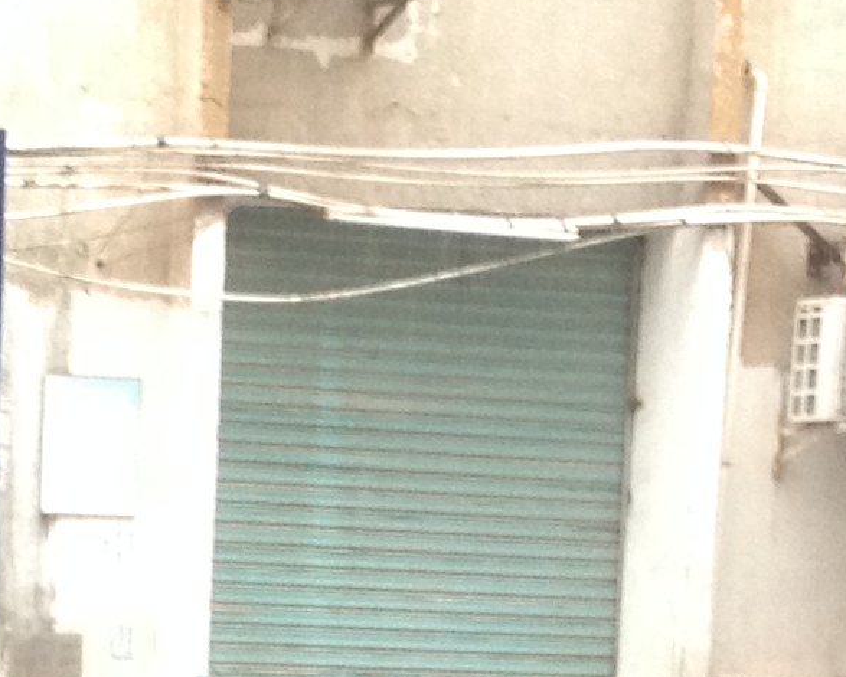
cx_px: -200
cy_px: 1422
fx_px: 4759
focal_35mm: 190
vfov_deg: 7.7
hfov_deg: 10.0
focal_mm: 4.28
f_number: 2.4
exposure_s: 1/20
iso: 125
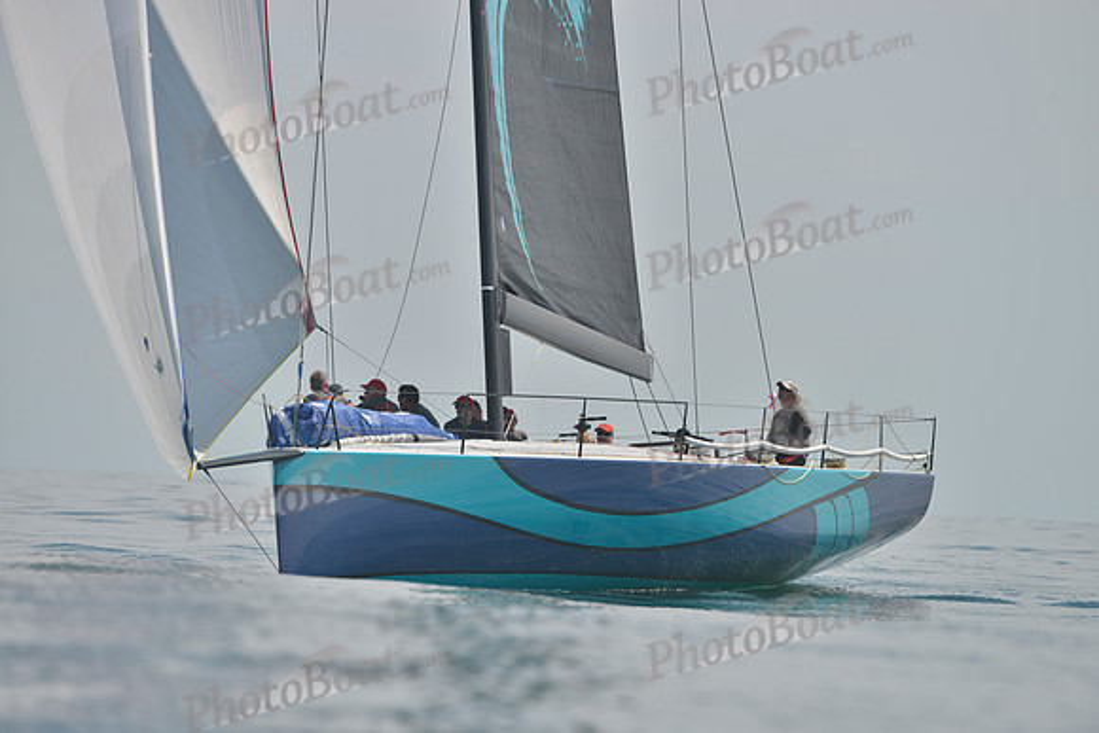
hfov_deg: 5.2
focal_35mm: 400
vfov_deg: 3.4
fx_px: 12213
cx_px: 550
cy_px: 366
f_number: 7.1
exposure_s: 1/1600
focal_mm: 400
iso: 280
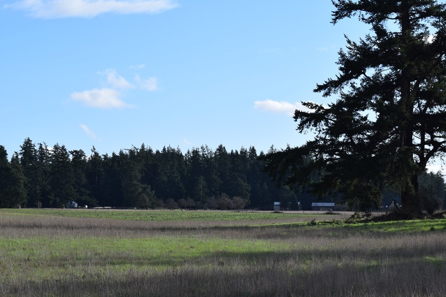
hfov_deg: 22.0
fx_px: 1146
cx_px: 243
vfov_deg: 14.8
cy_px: 161
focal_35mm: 93
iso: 200
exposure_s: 1/320
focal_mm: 55
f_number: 9
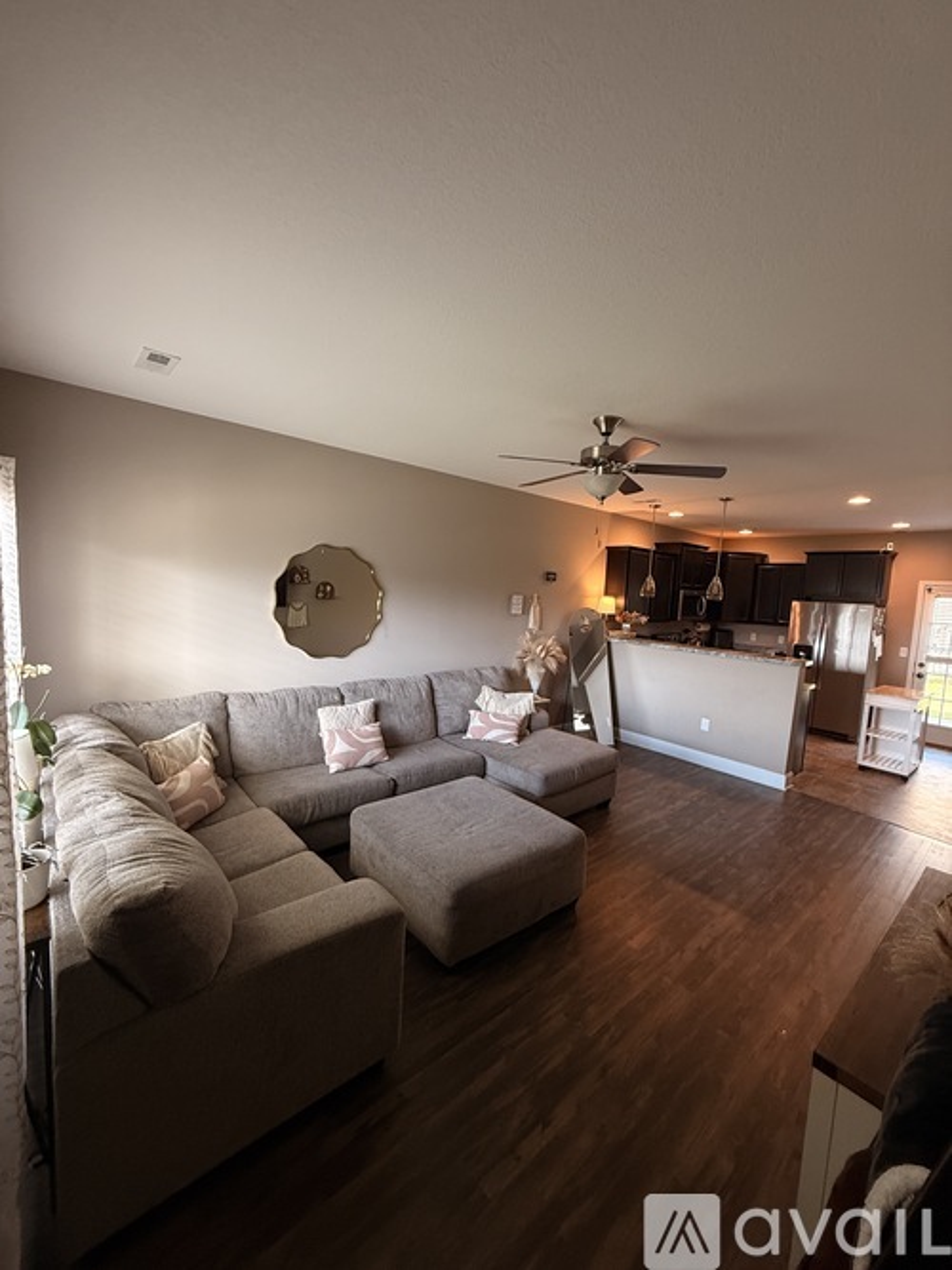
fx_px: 514
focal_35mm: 14
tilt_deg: -4.6
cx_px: 476
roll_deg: -3.0
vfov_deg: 102.1
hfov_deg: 85.7
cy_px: 635
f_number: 2.2
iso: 200
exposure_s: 1/60
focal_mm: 2.22
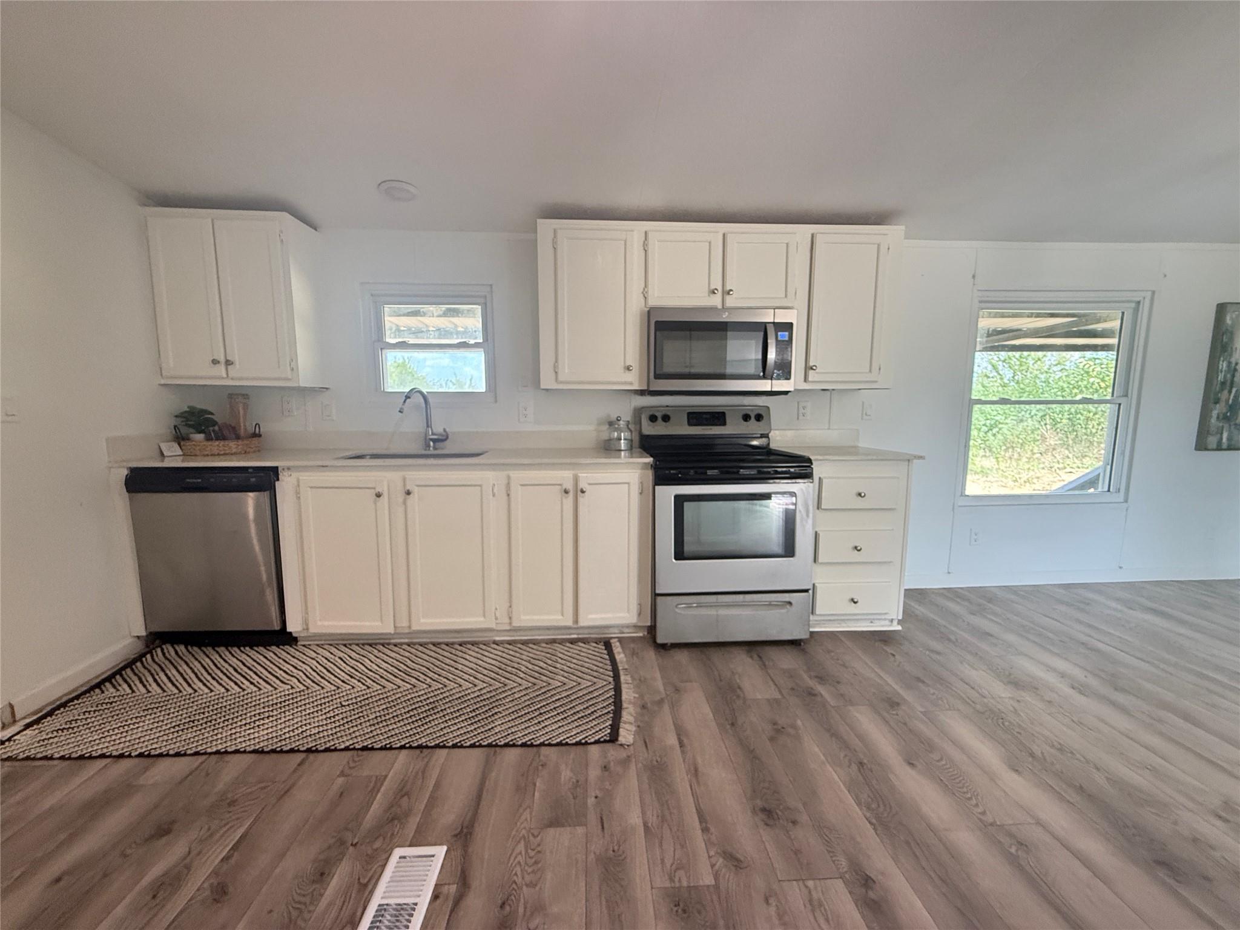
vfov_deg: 85.7
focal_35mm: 14
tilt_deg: -6.4
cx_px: 620
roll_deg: -0.2
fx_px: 502
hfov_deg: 102.1
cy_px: 465
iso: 250
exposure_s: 1/120
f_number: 2.2
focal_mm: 2.22
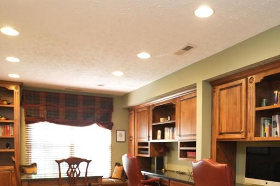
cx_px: 166
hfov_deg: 56.3
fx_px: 260
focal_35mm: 33
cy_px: 160
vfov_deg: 37.5
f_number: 2.8
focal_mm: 16.7
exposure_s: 1/60
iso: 1250
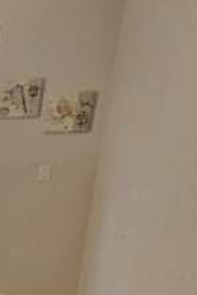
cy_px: 234
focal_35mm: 36
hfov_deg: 21.9
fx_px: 295
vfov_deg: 50.1
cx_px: -161
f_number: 2.2
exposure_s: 1/60
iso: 320
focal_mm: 2.2
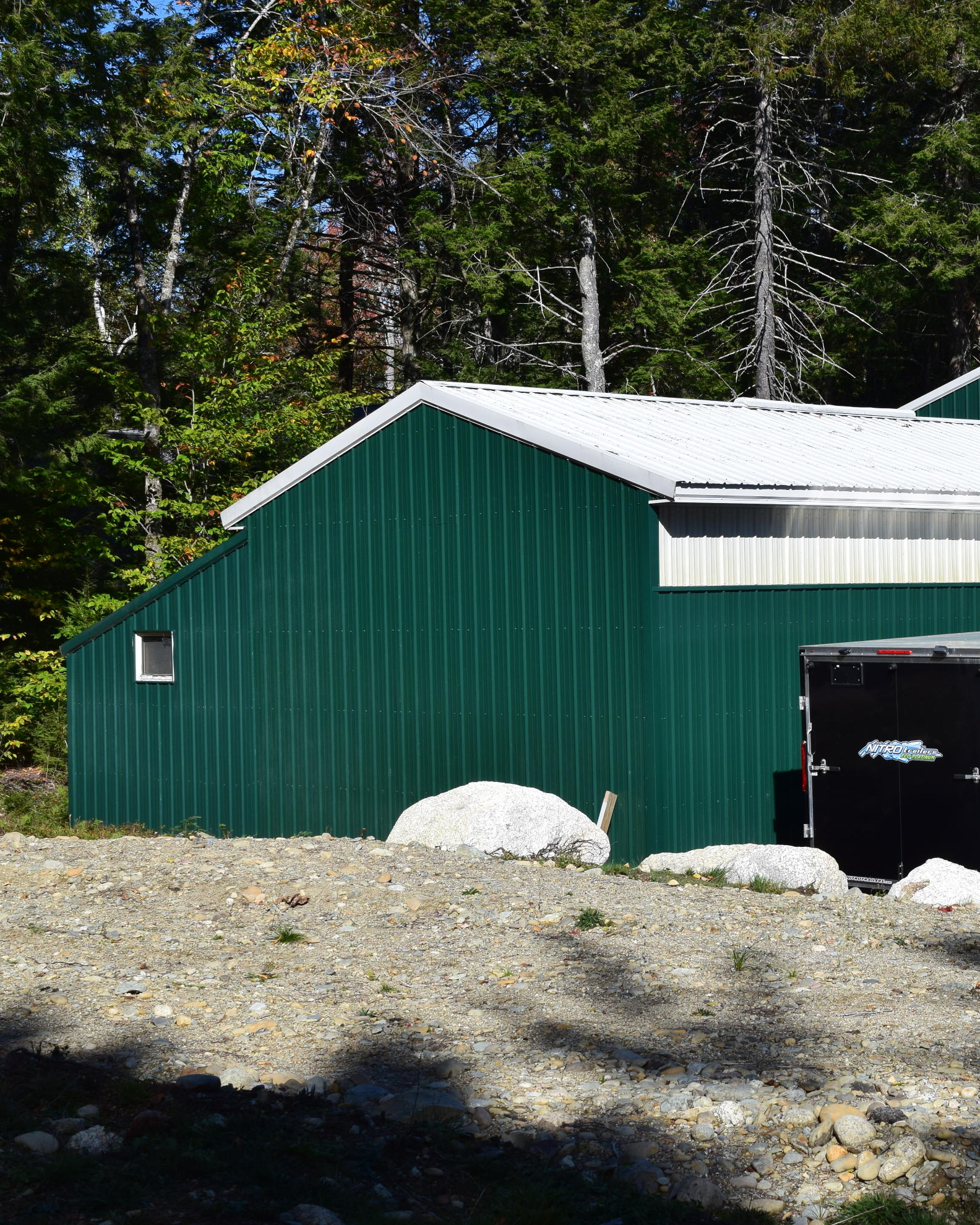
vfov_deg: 29.6
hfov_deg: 23.4
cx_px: 807
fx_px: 2320
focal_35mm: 64
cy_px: 615
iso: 200
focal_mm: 30
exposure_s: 1/500
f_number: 11
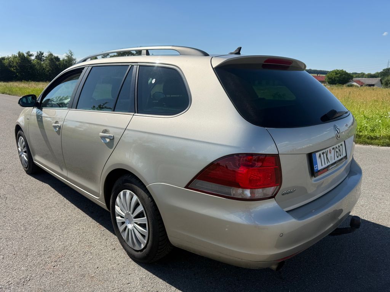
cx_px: 195
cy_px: 146
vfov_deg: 56.8
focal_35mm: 24
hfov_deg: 71.6
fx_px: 270
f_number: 1.78
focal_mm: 6.76
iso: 80
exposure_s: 1/5714
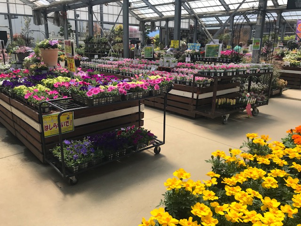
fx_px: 243
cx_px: 150
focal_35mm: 28
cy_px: 113
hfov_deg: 63.4
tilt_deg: -16.0
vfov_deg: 49.7
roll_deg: -0.5
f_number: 1.8
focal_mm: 3.99
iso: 20
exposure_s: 1/1227
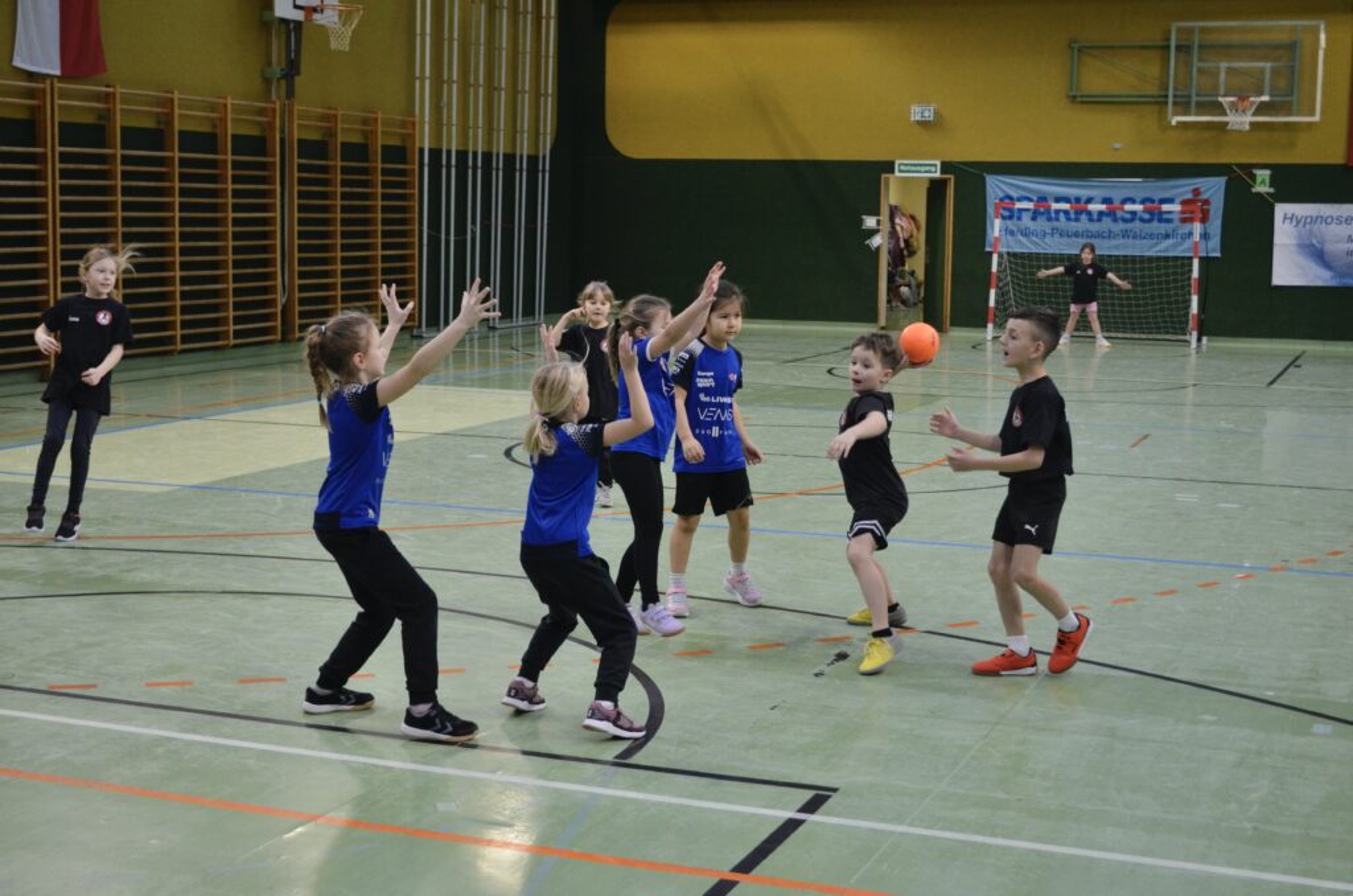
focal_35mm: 52
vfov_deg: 25.6
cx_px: 676
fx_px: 1969
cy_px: 448
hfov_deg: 37.9
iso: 1600
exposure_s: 1/320
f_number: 5
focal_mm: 35
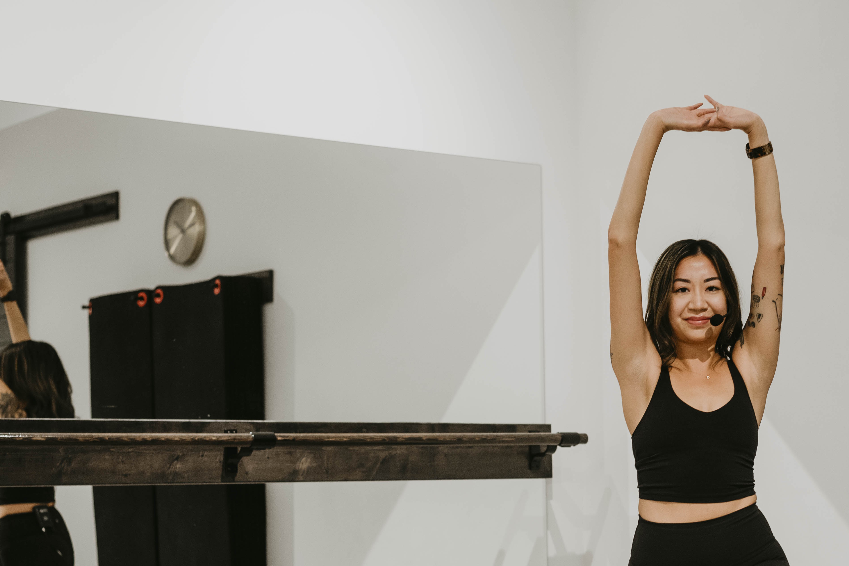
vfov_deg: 17.2
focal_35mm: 79
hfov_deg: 25.6
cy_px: 440
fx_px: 1864
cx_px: 536
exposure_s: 1/200
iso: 400
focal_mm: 50
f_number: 2.8
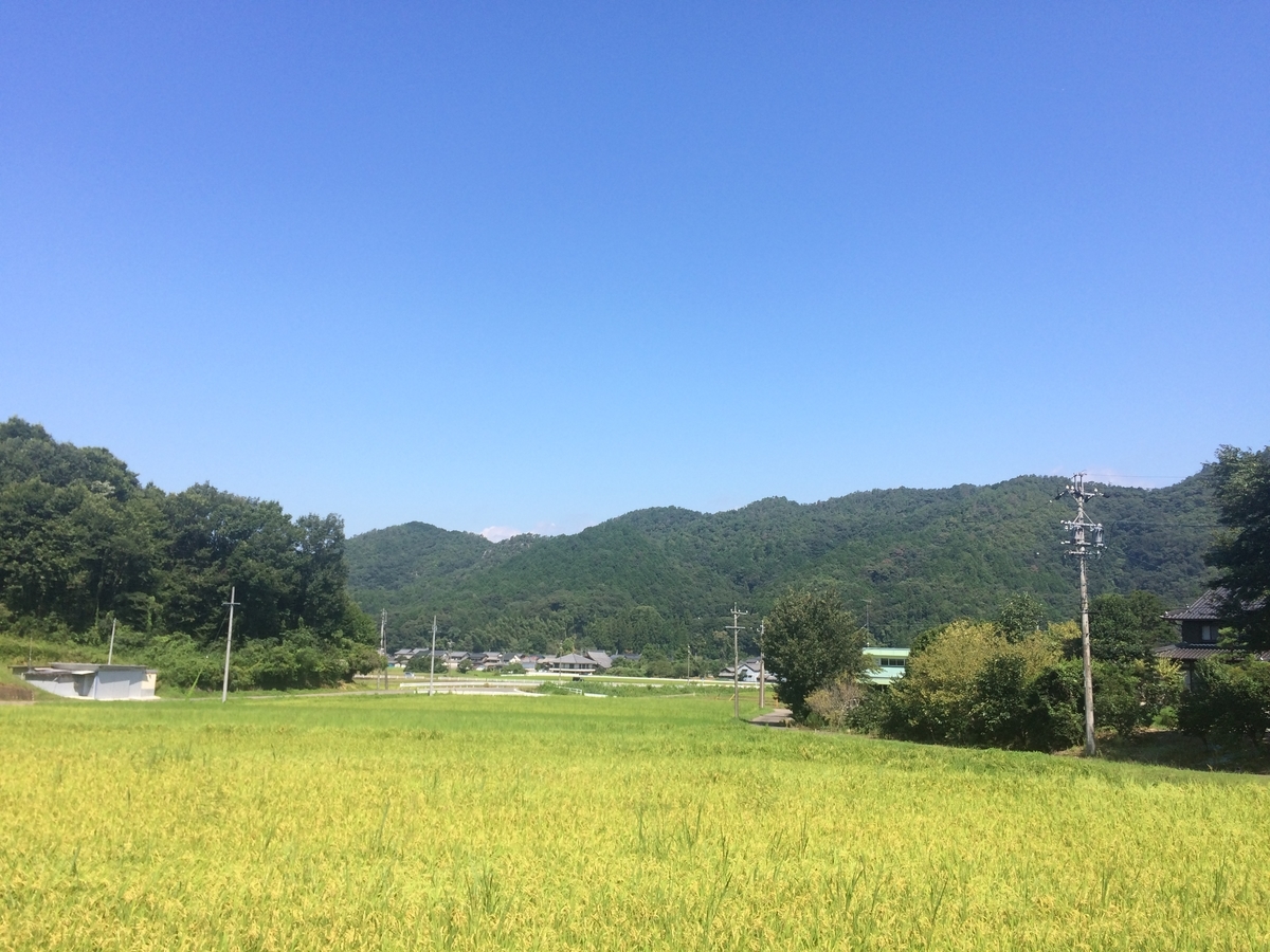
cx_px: 635
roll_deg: -1.3
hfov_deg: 61.7
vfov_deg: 48.2
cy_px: 476
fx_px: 1064
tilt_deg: +9.8
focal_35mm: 29
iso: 32
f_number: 2.2
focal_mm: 4.15
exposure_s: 1/1325
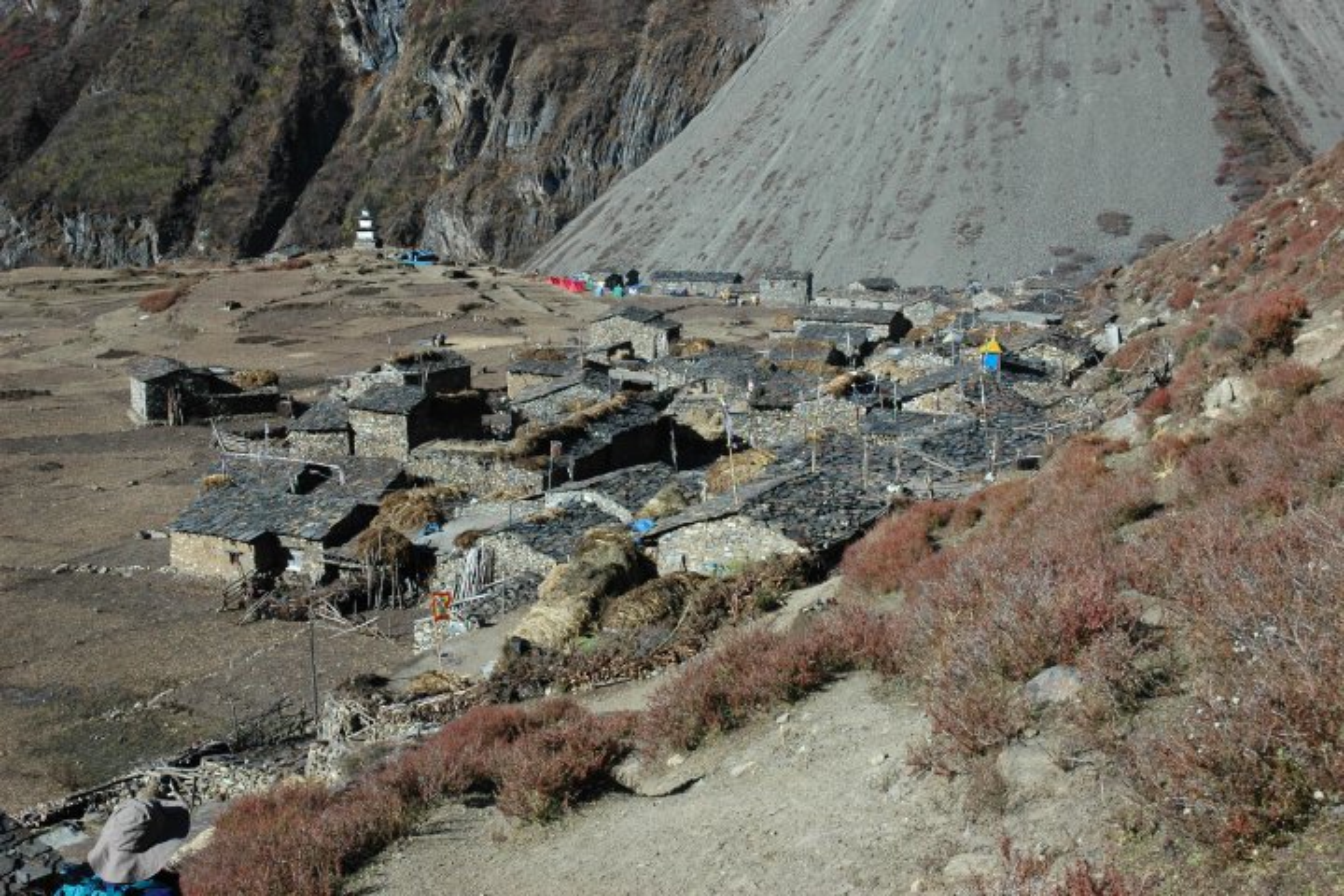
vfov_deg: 28.9
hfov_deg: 42.3
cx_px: 672
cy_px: 448
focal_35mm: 46
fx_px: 1736
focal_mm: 31
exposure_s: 1/320
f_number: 9
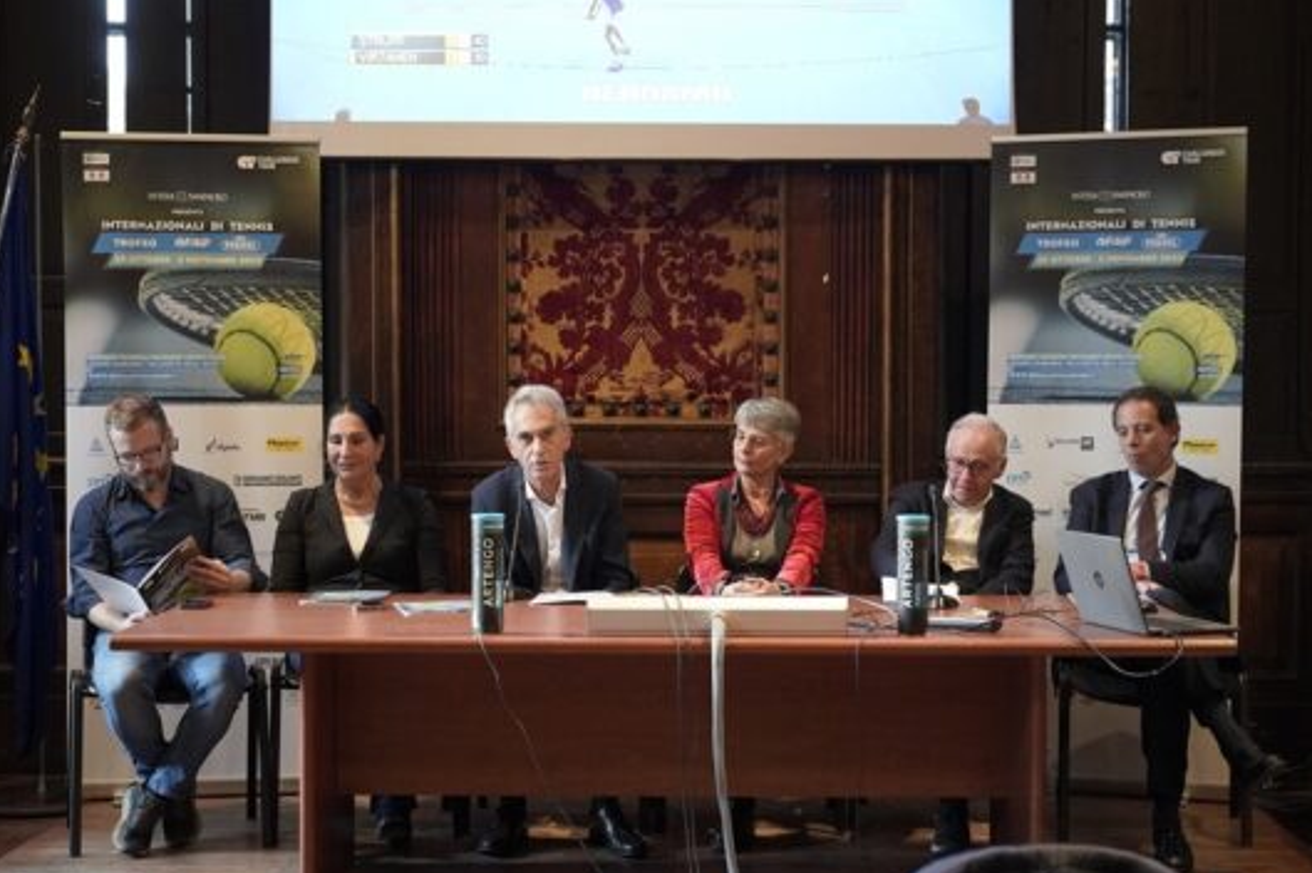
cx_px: 654
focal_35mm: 58
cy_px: 441
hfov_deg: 34.5
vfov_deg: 23.4
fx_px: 2112
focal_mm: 57
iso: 6400
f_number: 4
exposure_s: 1/125
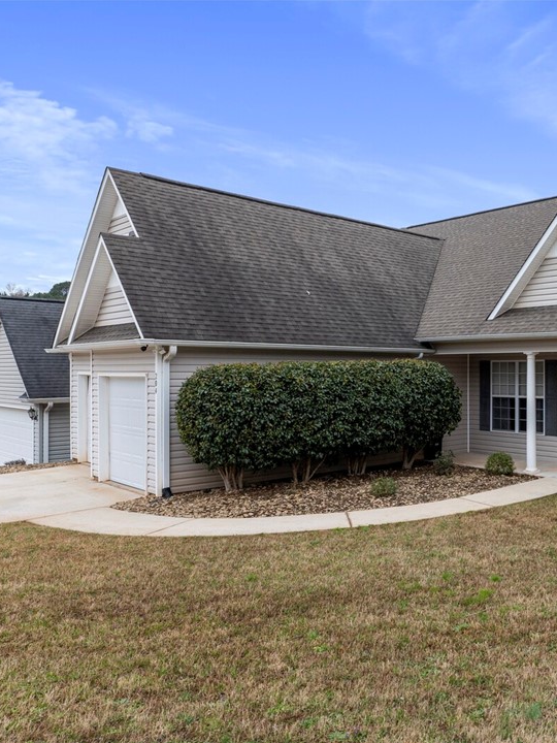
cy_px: 372
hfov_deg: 42.5
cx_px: 540
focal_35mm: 29
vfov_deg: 61.7
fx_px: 622
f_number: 8
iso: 800
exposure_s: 1/320
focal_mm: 20
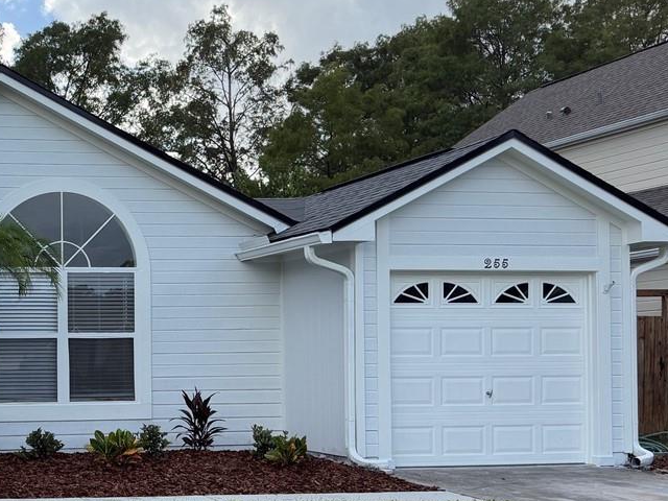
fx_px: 1158
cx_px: -14
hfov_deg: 29.8
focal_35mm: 60
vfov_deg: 24.3
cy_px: 347
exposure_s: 1/3759
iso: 100
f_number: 1.78
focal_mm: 6.76
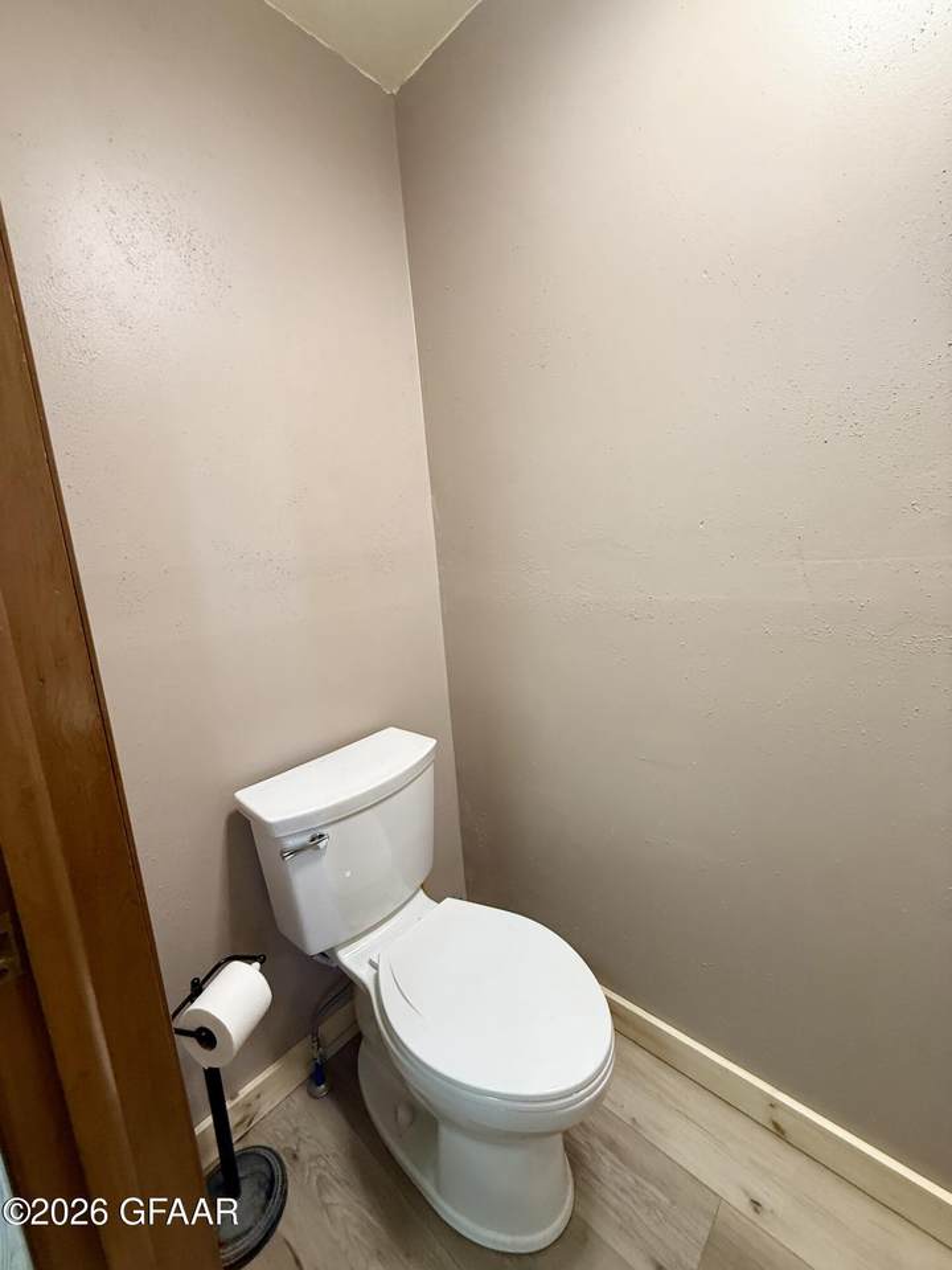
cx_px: 476
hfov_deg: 85.7
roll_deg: +3.6
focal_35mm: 14
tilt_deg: -7.7
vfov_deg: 102.1
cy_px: 635
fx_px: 513
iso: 250
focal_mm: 2.22
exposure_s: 1/60
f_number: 2.2
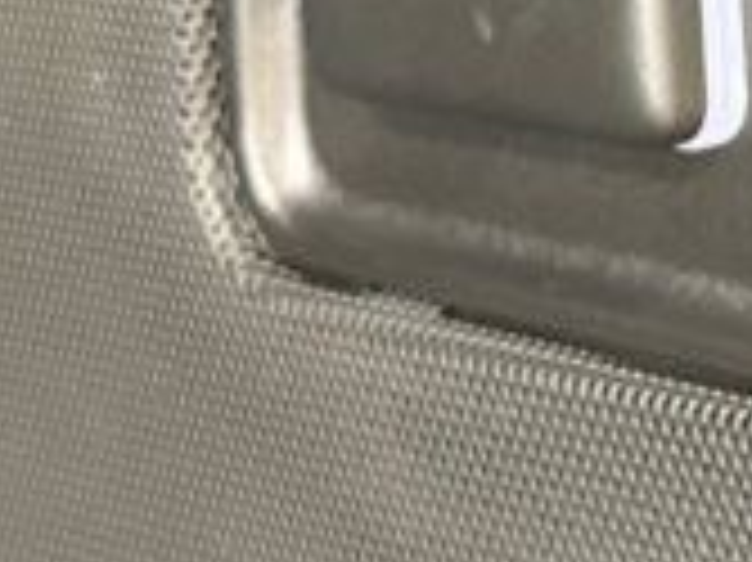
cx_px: 815
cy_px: -153
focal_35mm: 147
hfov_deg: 13.2
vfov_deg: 9.9
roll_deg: +0.1
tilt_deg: -5.5
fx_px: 3191
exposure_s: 1/30
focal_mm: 6.76
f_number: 1.78
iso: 800
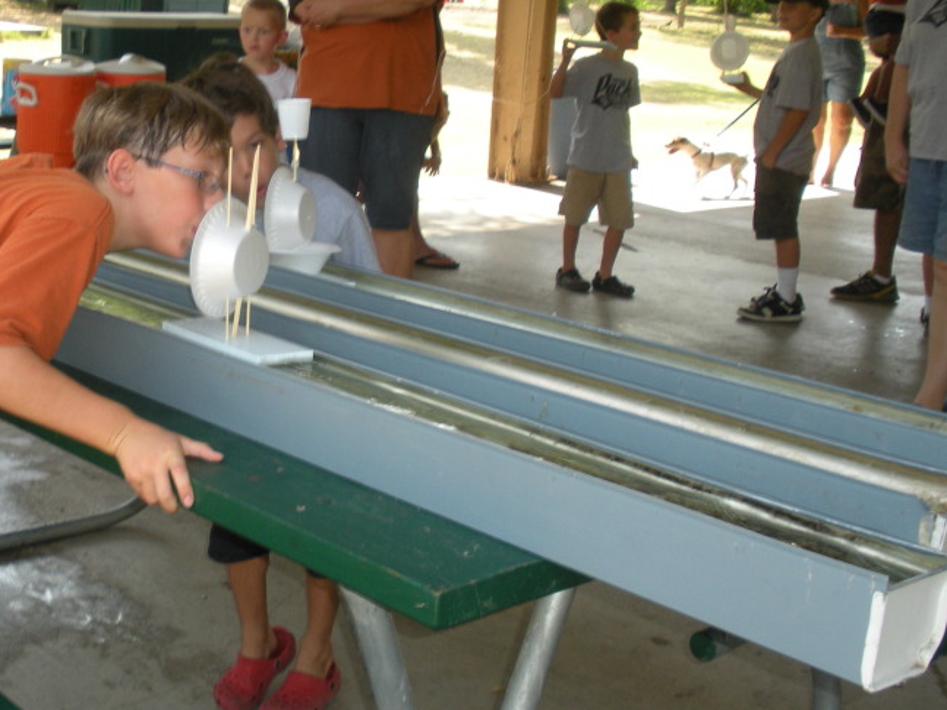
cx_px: 303
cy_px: 259
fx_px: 1559
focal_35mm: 57
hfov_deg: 33.4
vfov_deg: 25.6
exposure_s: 1/163
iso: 88
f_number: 3.5
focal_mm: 6.3
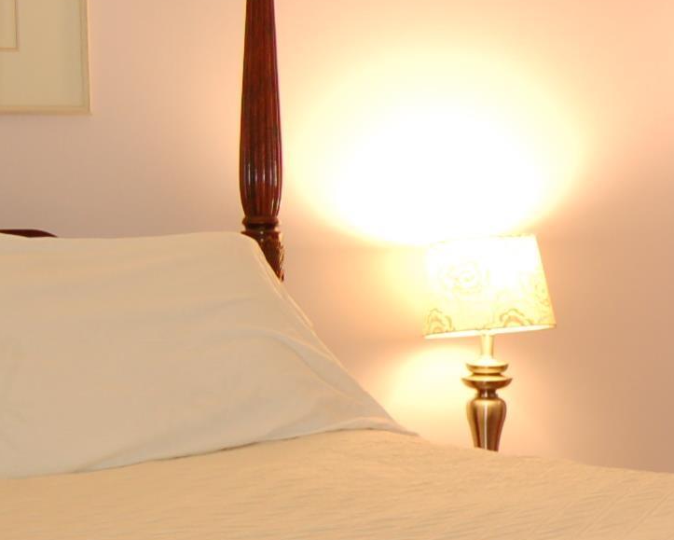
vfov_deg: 6.6
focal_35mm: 234
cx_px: 952
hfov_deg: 8.1
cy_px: 278
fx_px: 4670
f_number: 5
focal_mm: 40
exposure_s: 1/30
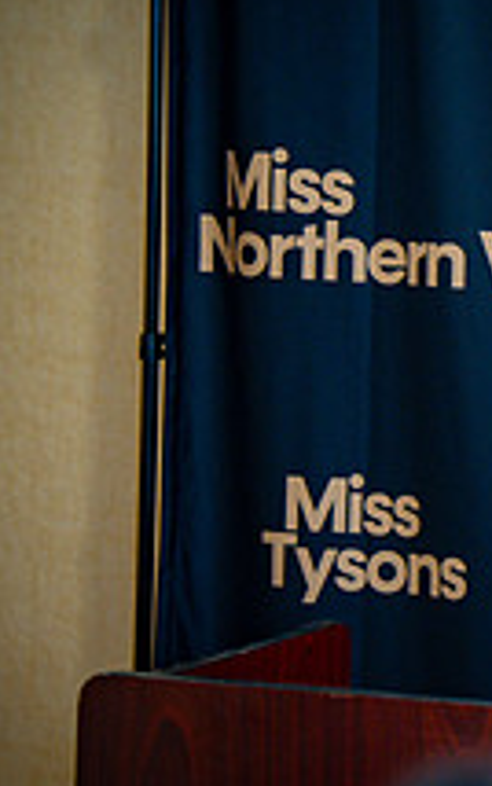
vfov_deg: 13.1
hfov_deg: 7.9
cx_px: 936
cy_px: 384
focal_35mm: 160
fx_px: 3428
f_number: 2.8
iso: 800
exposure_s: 1/125
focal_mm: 58
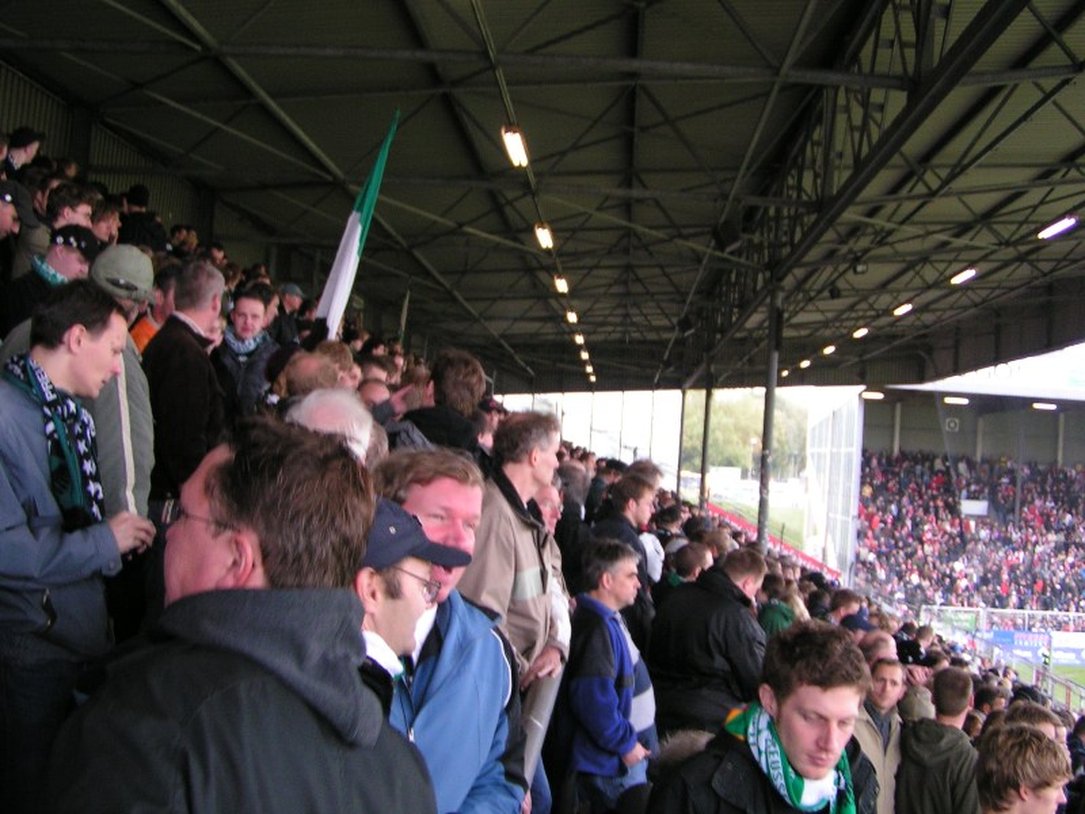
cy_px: 407
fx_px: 1191
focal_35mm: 38
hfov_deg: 49.0
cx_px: 542
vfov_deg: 37.7
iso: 125
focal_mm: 5.8
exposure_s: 1/50
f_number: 2.8
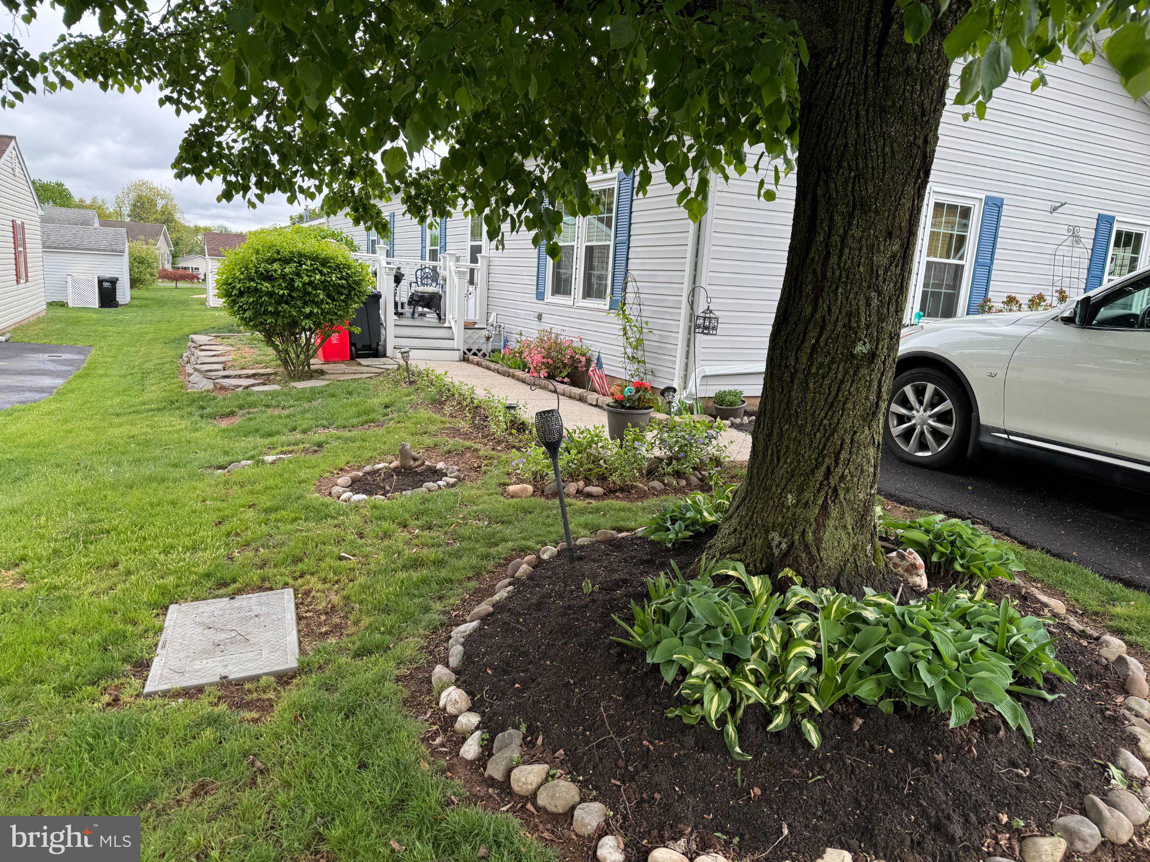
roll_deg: -3.8
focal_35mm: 24
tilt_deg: -11.8
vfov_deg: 56.8
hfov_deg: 71.6
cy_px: 431
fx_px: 797
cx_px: 575
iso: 80
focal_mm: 6.76
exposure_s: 1/379
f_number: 1.78
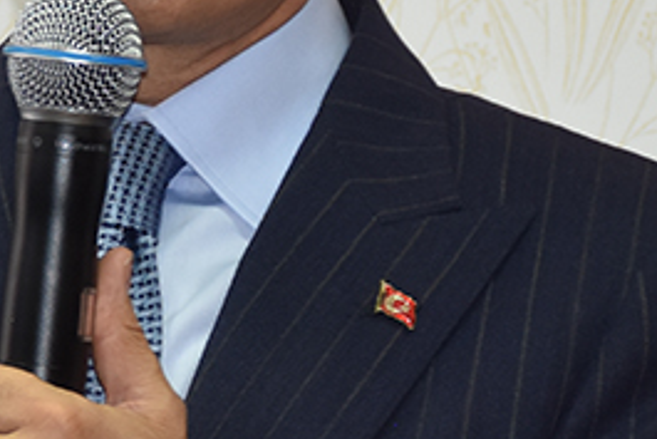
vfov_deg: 2.5
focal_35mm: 543
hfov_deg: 3.8
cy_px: 222
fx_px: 9922
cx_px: 141
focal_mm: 75
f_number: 5
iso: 560
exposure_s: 1/60
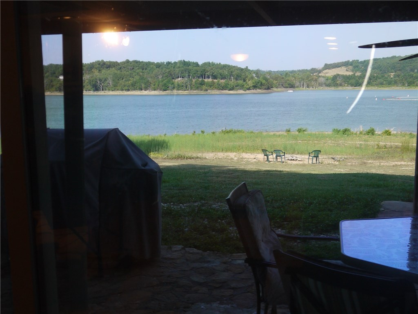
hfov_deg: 47.9
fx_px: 471
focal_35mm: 39
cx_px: 209
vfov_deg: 36.8
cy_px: 157
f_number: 4
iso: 160
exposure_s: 1/30
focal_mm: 14
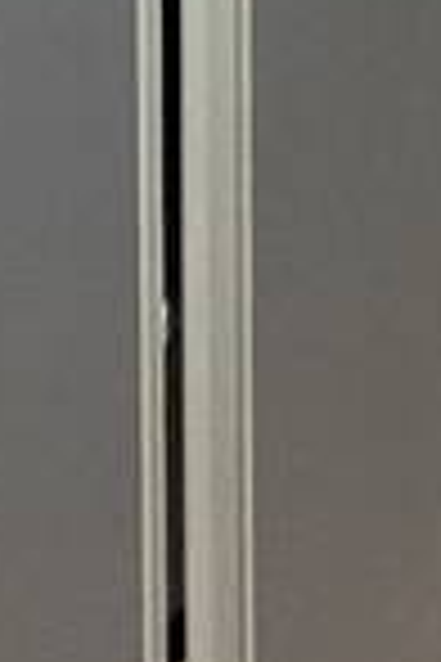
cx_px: 711
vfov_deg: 14.0
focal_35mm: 99
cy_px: -946
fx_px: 1819
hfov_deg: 12.9
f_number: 2.2
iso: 400
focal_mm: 1.74
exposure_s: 1/30
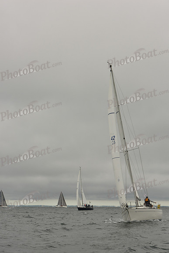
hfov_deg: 15.9
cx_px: 84
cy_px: 126
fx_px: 605
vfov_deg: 23.6
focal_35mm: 86
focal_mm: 86
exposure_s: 1/800
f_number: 9
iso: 320
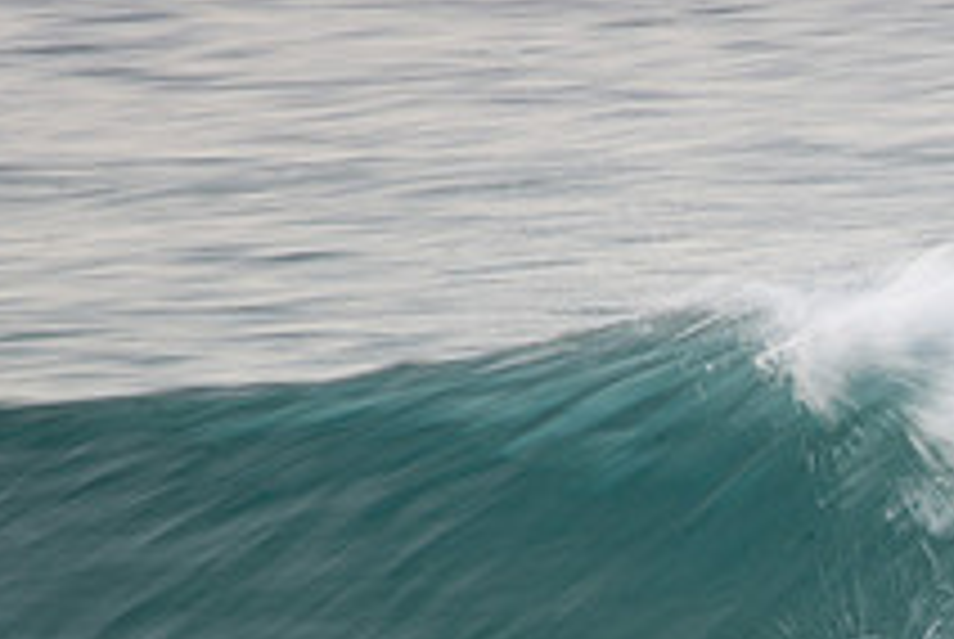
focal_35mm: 1805
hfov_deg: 1.1
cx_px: 1148
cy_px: 695
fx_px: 47898
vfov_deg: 0.8
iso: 100
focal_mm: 440
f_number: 25
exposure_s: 1/15
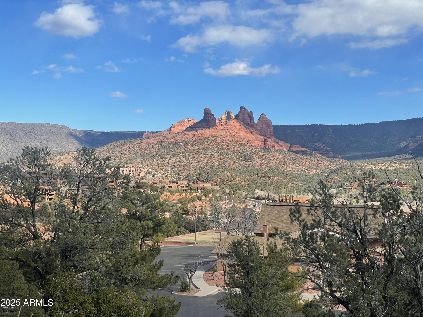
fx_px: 635
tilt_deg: +3.8
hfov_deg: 36.8
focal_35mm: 52
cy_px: 158
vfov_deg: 28.0
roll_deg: -0.4
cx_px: 212
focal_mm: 6
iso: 25
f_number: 2
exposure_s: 1/1229
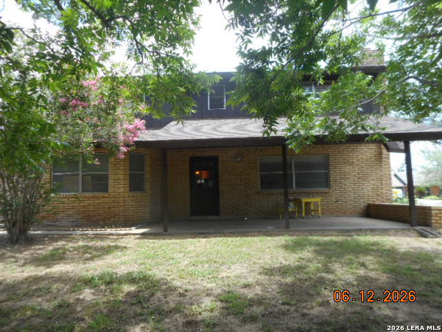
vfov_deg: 54.9
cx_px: 221
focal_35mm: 25
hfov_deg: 69.4
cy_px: 166
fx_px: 319
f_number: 3.7
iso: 80
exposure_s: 1/125
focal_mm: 4.5
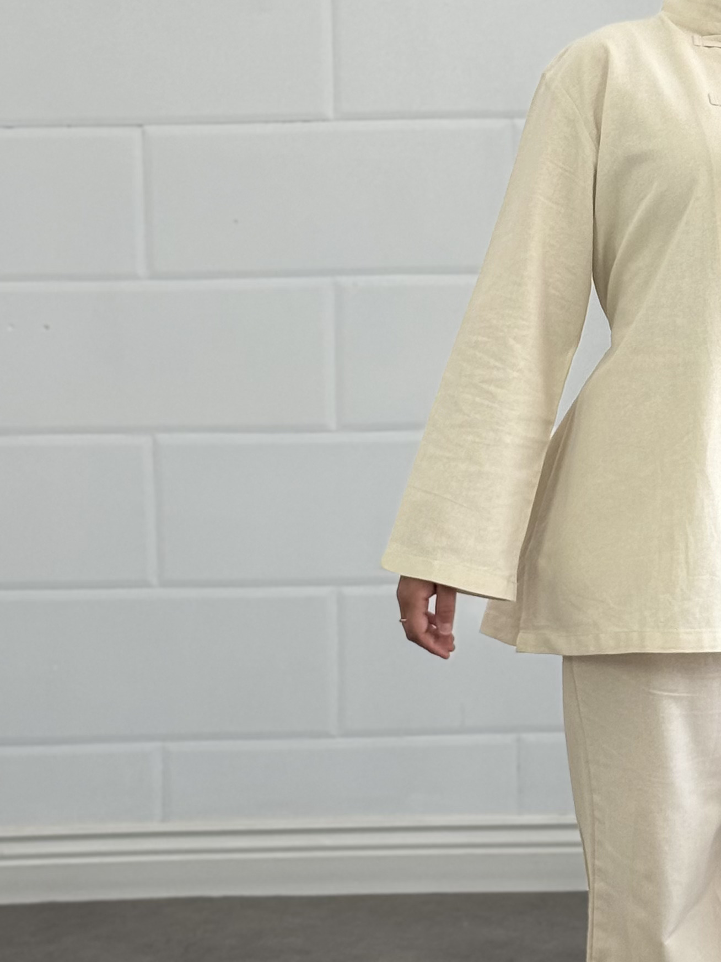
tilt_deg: -12.7
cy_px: 329
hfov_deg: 13.1
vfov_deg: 17.7
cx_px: 736
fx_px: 3083
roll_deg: +1.2
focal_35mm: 111
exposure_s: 1/279
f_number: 1.78
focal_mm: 6.76
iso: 64
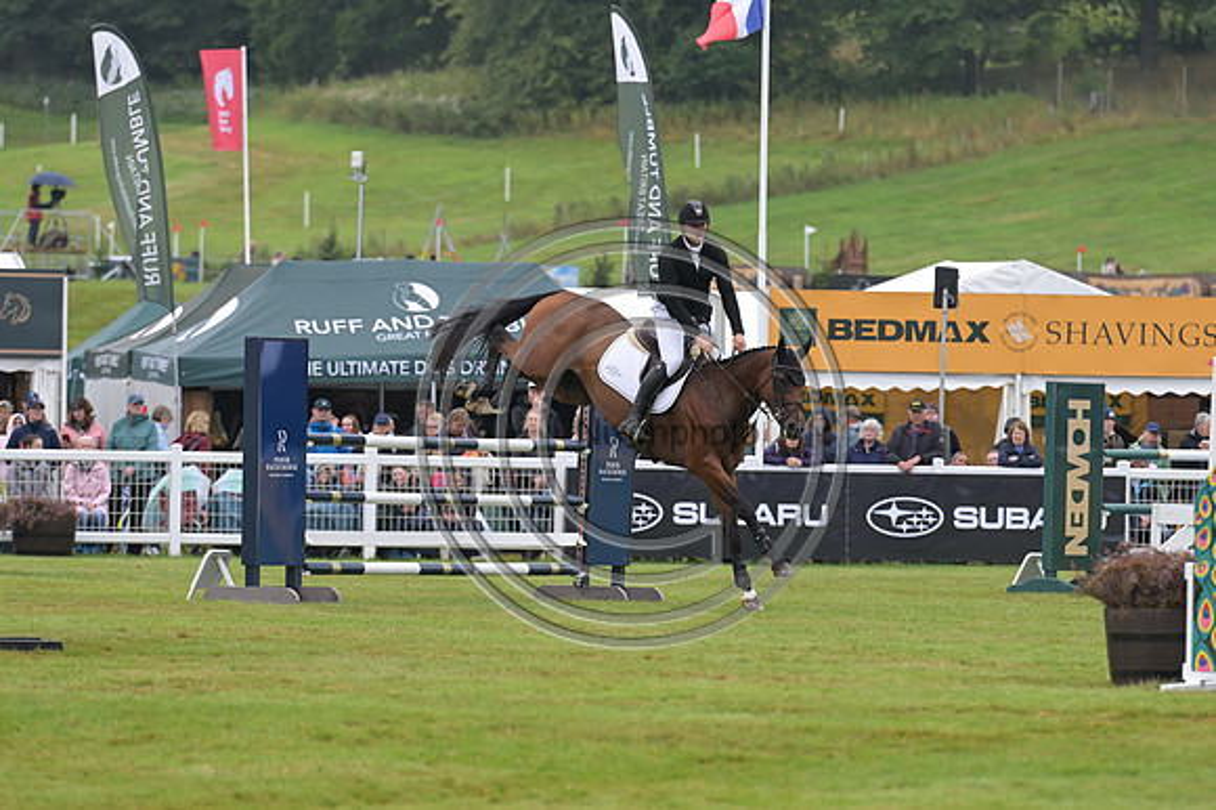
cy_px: 405
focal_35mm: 300
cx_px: 608
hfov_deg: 6.9
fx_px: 10127
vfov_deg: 4.6
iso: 720
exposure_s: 1/1250
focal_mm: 200
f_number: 4
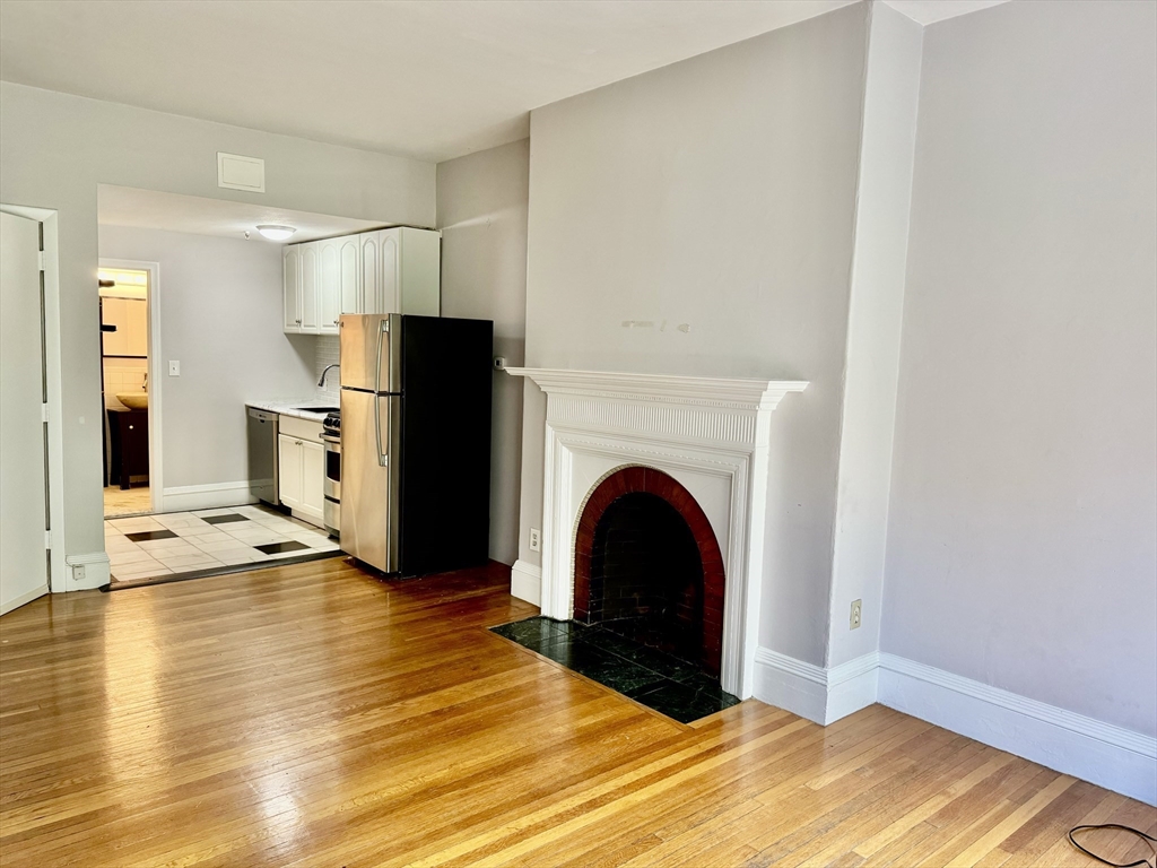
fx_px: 802
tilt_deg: -5.9
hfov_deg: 71.6
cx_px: 578
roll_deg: -1.8
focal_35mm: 24
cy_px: 434
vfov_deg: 56.8
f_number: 1.78
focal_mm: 6.76
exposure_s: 1/120
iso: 200
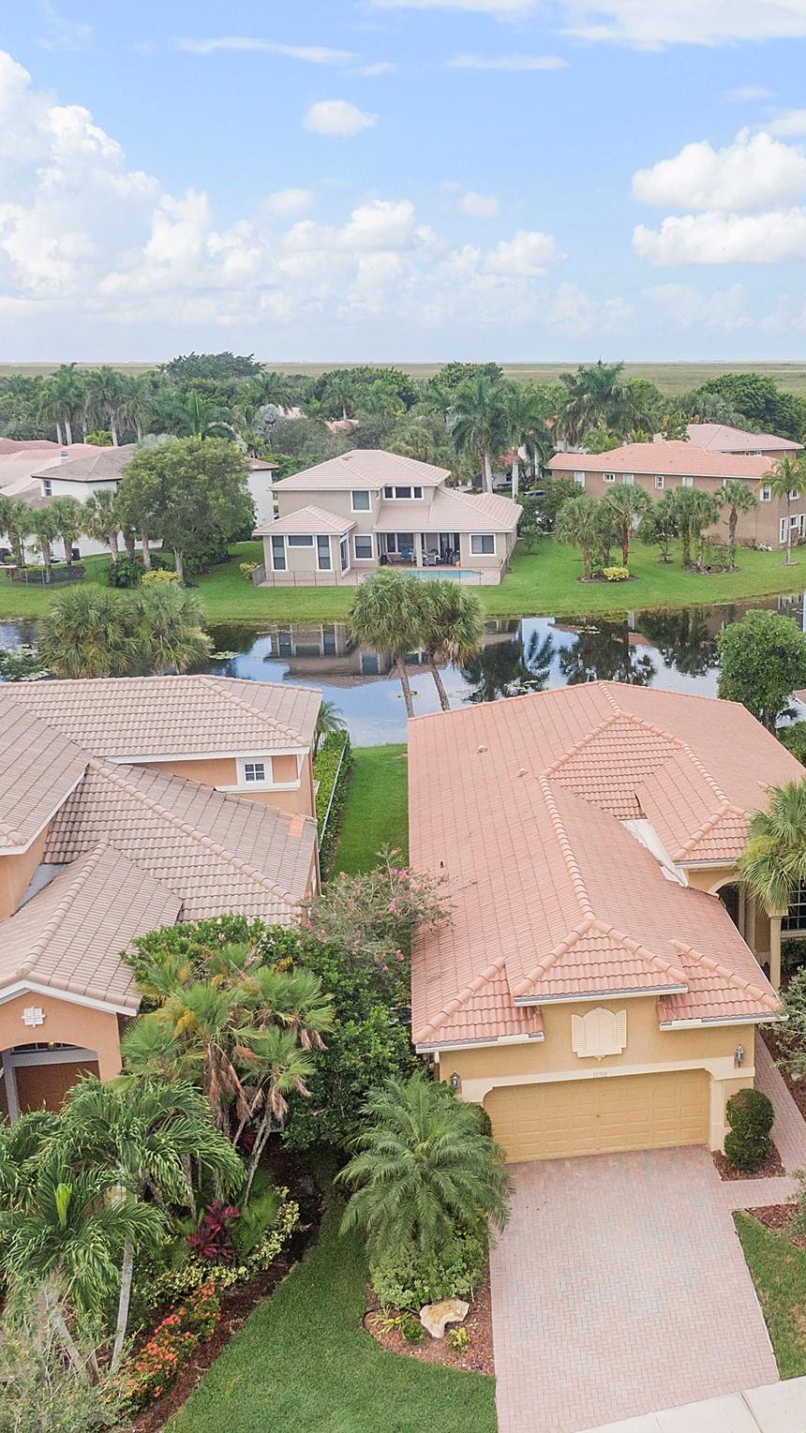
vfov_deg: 56.6
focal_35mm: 35
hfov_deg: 32.8
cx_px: 645
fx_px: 1330
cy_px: 716
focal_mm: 4.39
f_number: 2.8
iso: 100
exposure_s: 1/640
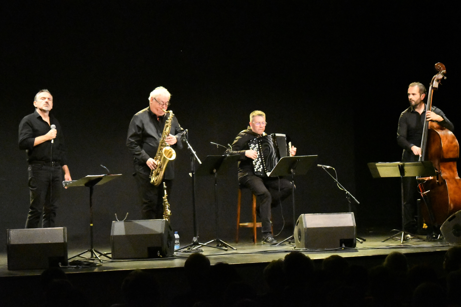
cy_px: 154
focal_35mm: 105
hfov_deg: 19.5
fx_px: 1344
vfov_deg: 13.0
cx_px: 230
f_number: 11
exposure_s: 1/400
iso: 51200
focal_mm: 70
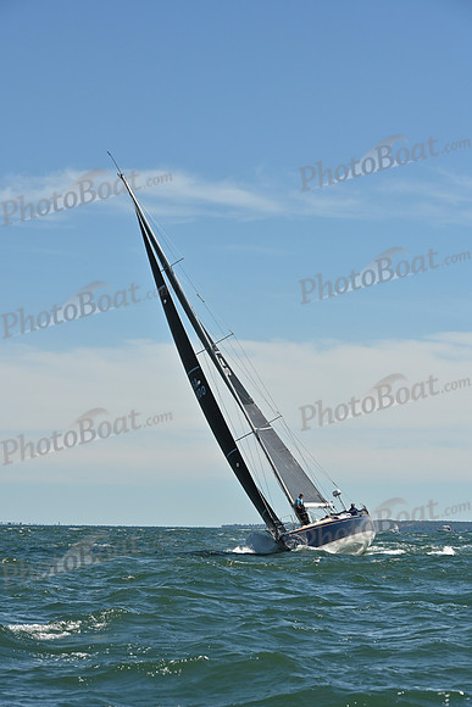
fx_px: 2201
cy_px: 354
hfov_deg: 12.2
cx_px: 236
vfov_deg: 18.3
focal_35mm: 112
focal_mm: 112
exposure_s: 1/1600
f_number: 9
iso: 320
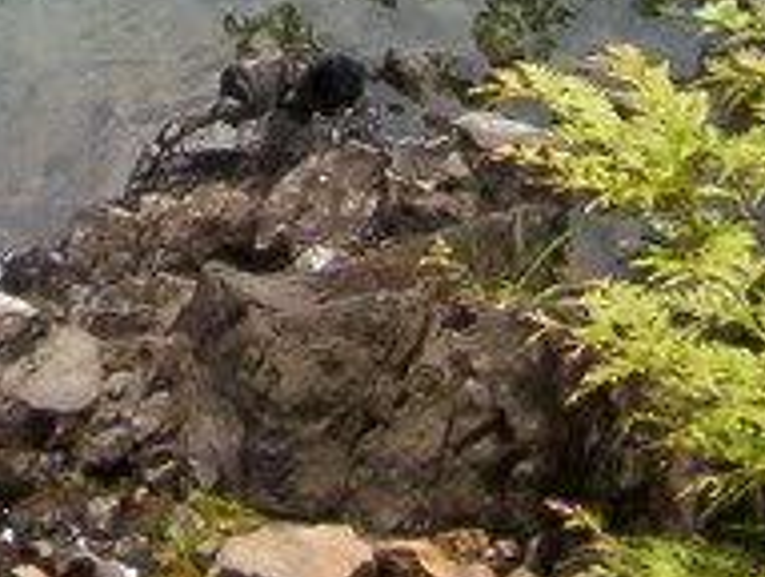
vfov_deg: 9.6
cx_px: -401
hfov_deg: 12.4
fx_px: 3343
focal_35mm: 151
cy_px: -293
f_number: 5.24
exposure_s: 1/297
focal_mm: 5.54
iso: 100
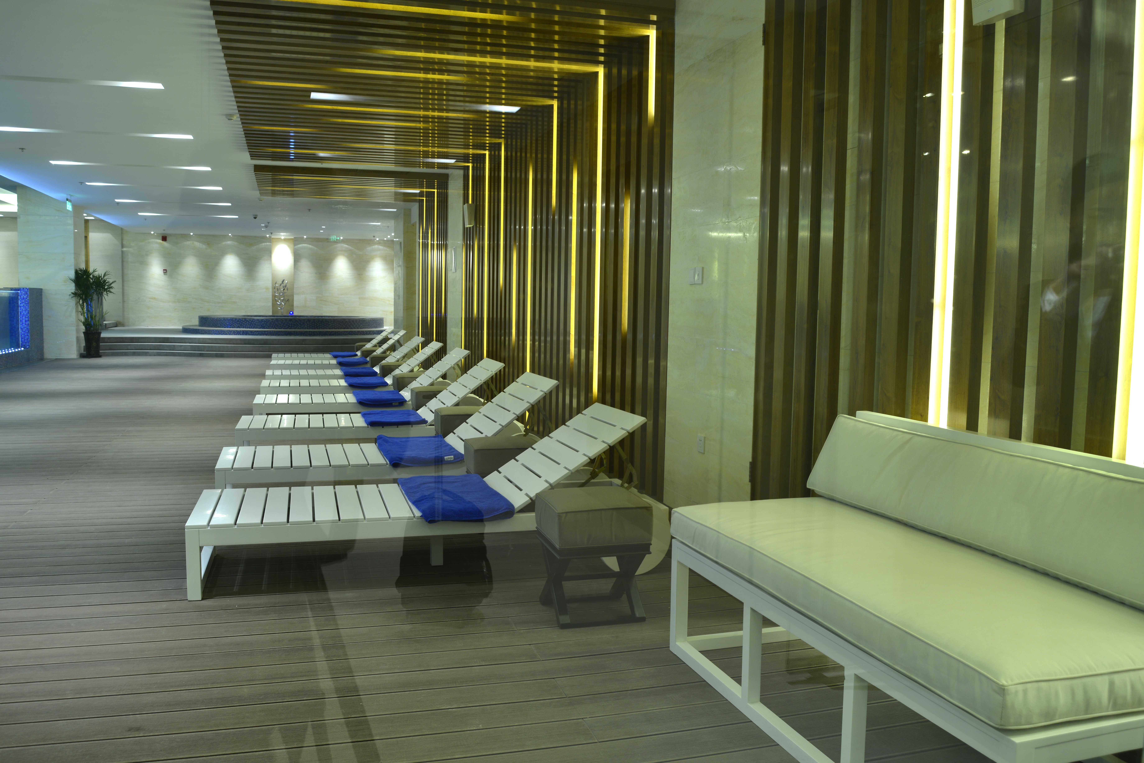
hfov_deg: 58.7
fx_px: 1017
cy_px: 382
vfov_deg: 41.1
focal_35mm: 32
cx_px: 572
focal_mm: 32
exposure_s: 1
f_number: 10
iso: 100
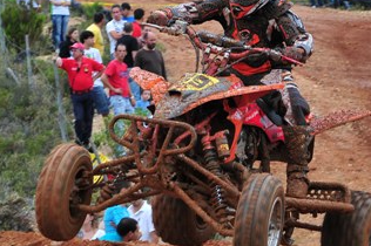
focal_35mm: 124
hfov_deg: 16.5
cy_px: 123
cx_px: 222
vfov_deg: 11.0
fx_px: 1277
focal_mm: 58
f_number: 5
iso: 400
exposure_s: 1/250
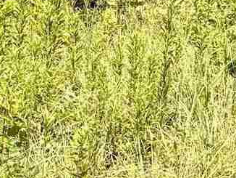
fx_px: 1392
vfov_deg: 7.0
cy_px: -220
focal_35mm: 204
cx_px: 157
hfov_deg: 9.7
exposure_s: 1/1517
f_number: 1.6
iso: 50
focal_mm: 5.96
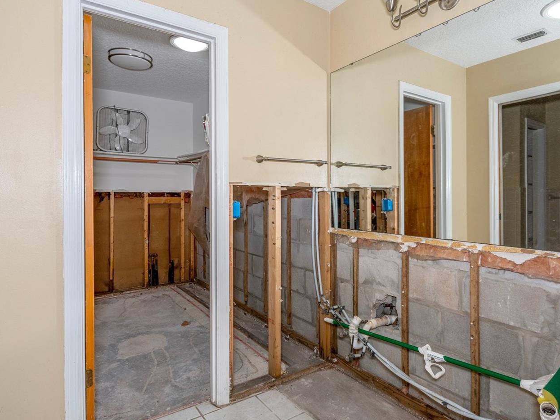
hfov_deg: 78.4
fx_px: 340
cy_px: 204
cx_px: 327
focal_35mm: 21
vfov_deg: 63.4
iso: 400
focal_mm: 17
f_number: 8
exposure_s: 1/6
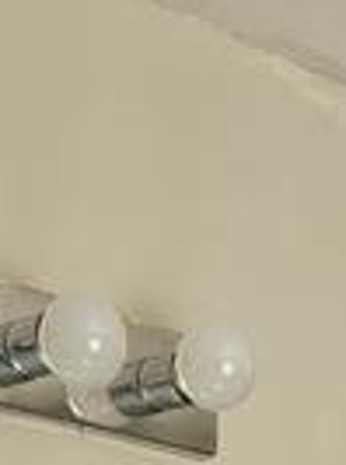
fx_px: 1781
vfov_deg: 11.1
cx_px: 393
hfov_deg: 10.9
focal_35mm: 133
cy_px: 1280
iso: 40
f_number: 1.8
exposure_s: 1/120
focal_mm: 5.4
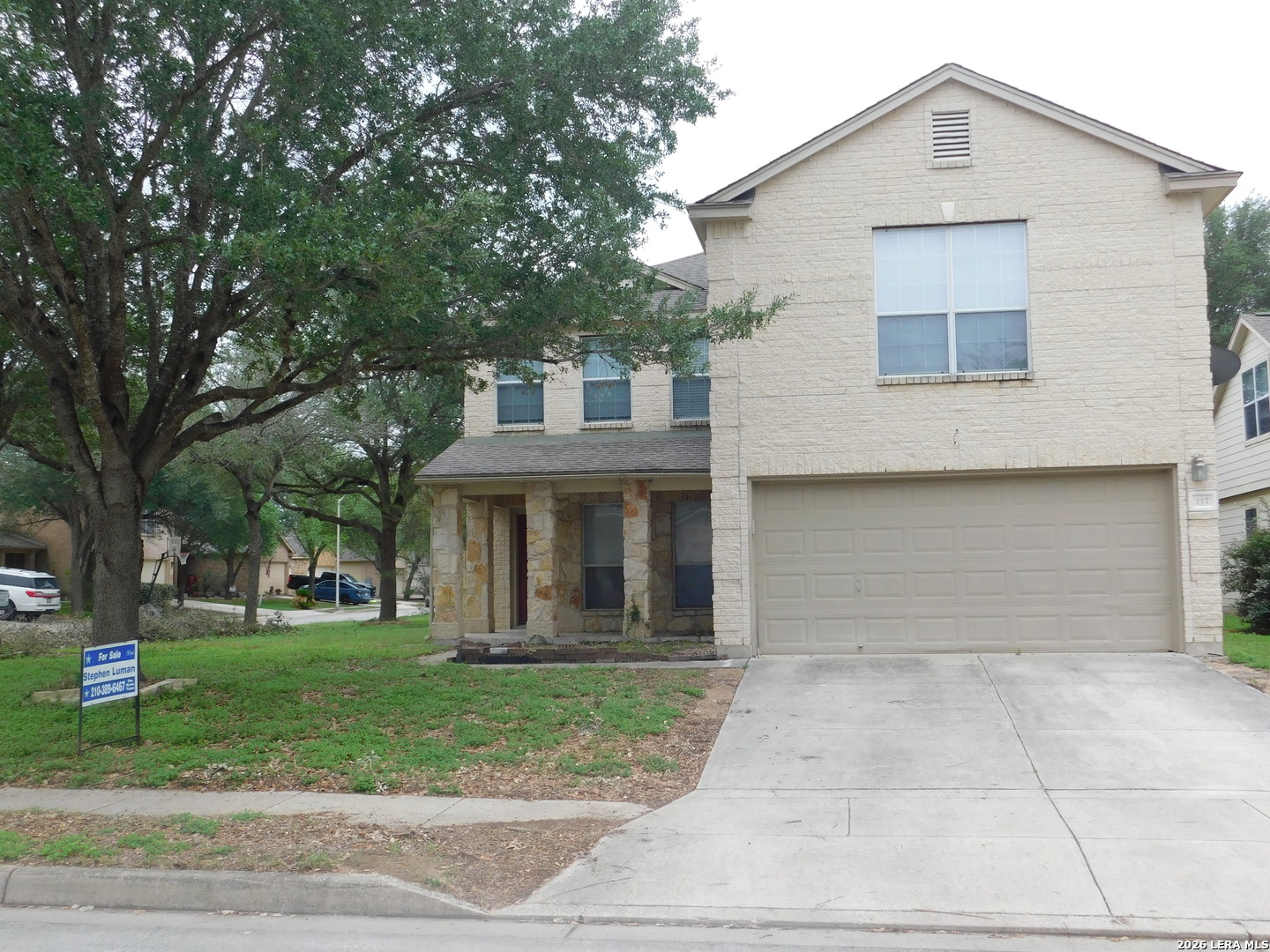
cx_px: 635
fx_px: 1321
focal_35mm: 36
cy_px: 476
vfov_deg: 39.7
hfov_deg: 51.4
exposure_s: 1/640
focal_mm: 6.3
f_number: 3.5
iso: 125
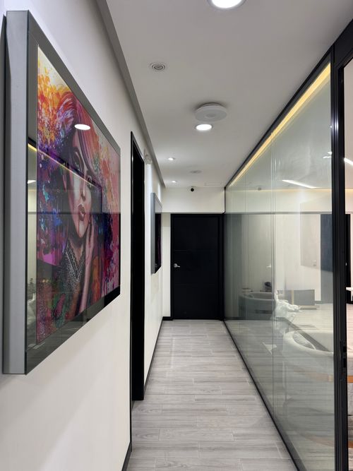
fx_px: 326
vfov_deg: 71.6
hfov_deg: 56.8
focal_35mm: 24
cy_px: 236
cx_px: 176
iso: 160
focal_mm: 6.76
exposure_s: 1/120
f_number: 1.78
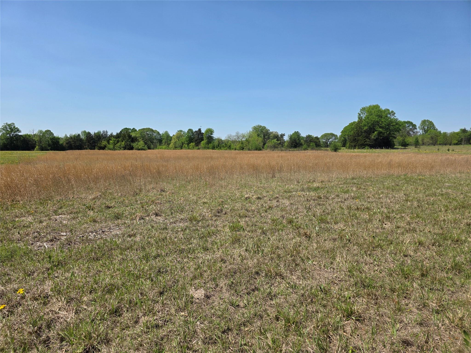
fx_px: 313
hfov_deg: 73.9
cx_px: 236
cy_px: 176
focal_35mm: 23
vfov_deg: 58.9
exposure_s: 1/7626
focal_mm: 6.3
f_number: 1.7
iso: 80
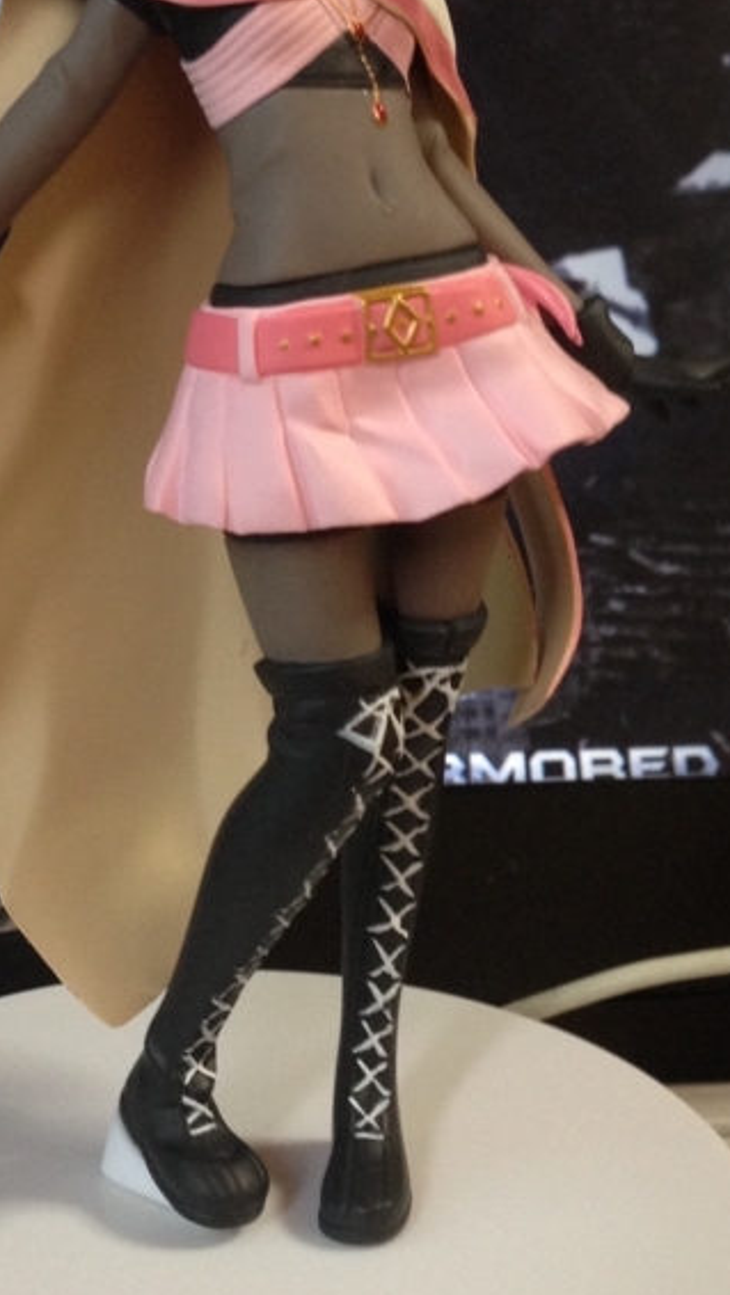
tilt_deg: -2.2
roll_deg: +0.1
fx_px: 2233
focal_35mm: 65
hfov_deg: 18.6
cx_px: 325
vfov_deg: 32.3
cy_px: 538
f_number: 2.4
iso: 160
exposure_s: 1/20
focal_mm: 4.12
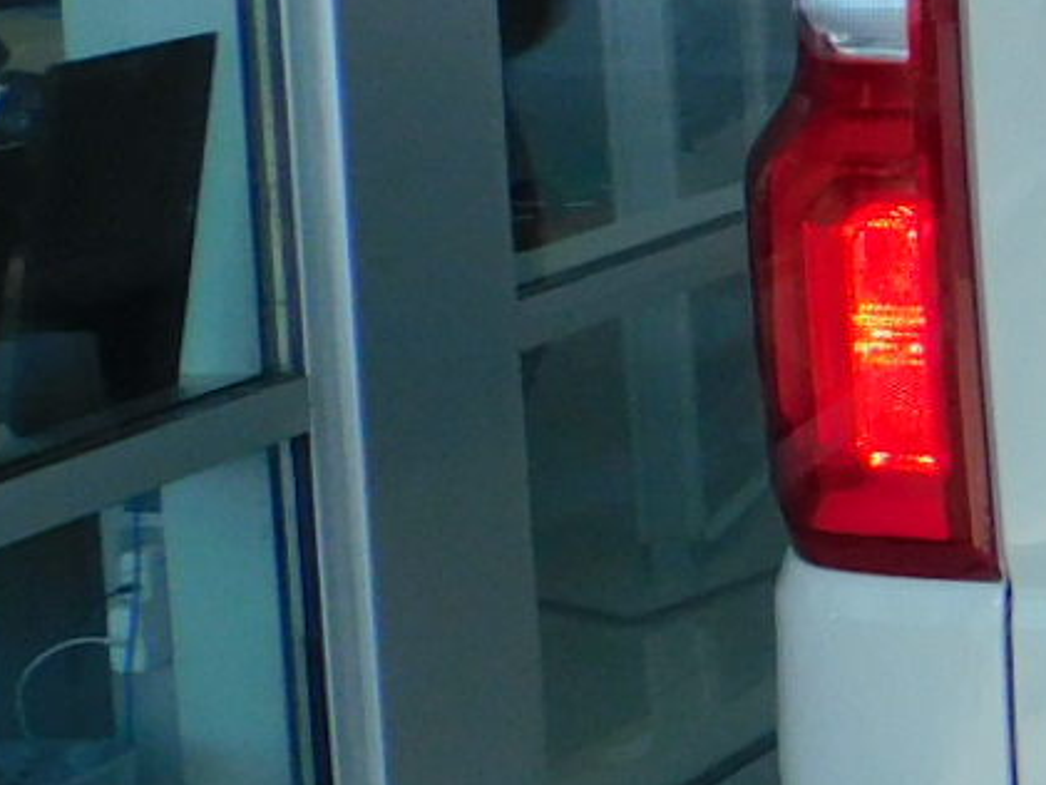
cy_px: 209
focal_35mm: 162
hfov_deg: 10.1
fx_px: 4897
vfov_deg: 9.2
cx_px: 2748
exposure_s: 1/640
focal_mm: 5.4
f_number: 3.5
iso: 125
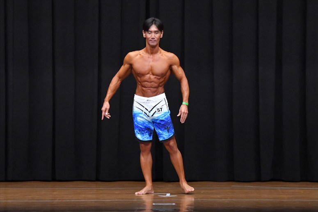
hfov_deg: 8.6
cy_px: 106
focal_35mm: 240
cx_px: 159
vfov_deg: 5.7
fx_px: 2119
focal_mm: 160
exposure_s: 1/400
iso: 8000
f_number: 5.6
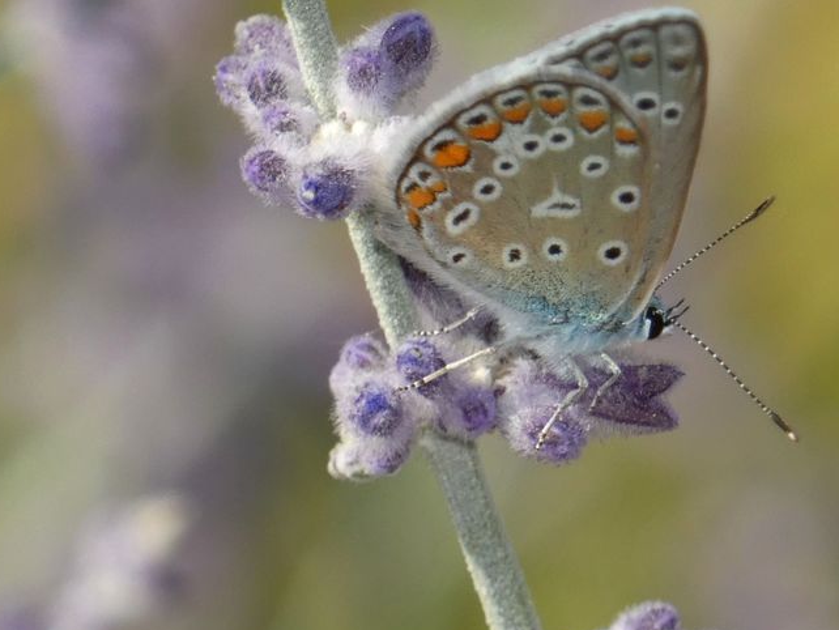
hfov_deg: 2.6
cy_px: 291
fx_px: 18815
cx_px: 540
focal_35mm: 776
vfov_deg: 1.9
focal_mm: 104.7
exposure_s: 1/160
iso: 80
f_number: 5.6
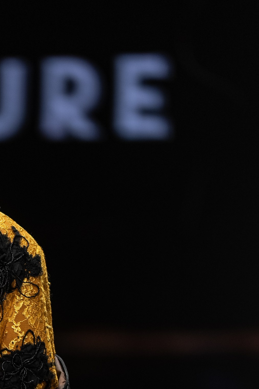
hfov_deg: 2.5
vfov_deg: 3.8
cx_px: -78
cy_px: 464
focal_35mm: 542
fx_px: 5847
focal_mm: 200
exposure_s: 1/400
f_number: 2.8
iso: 200
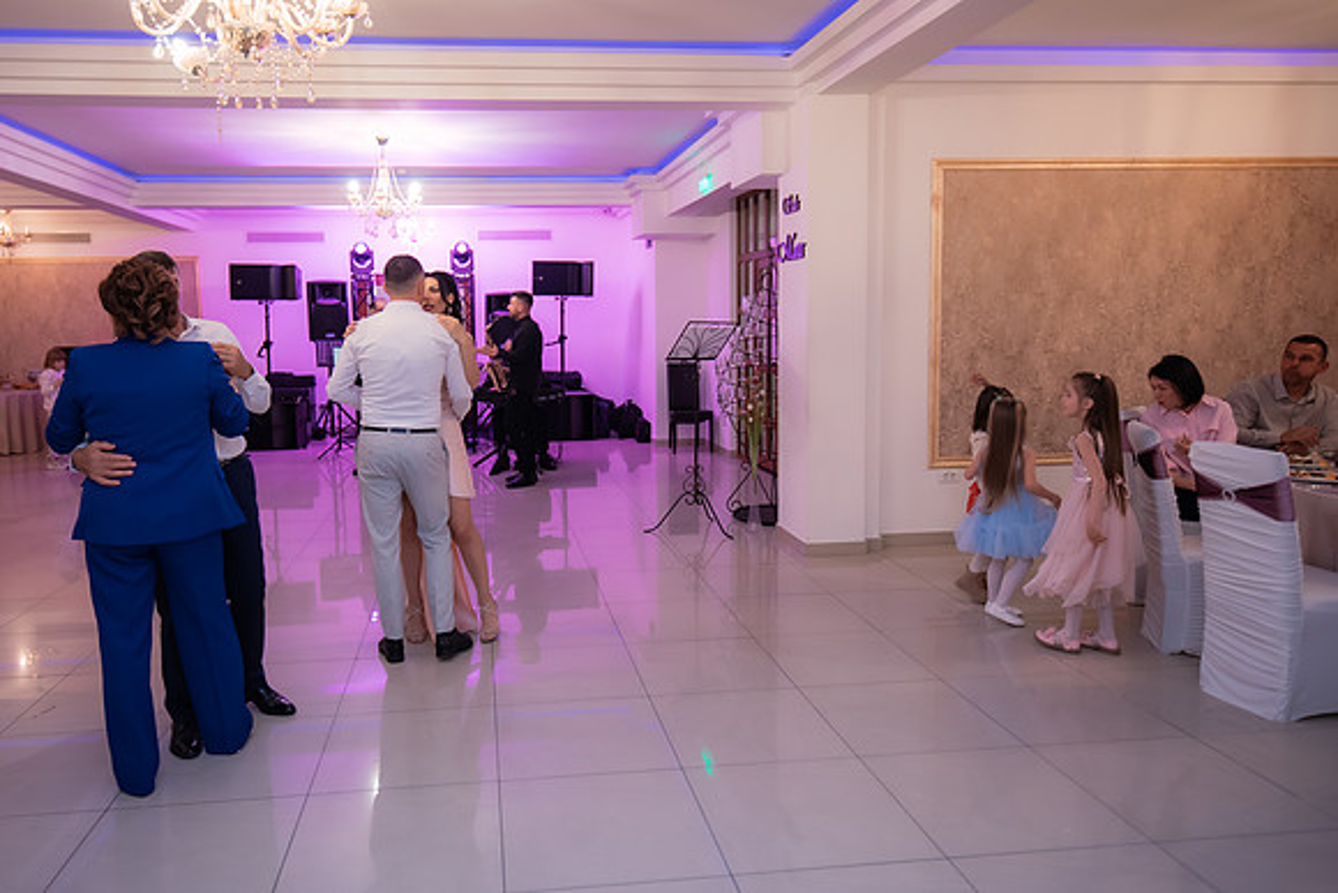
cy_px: 430
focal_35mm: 25
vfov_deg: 51.1
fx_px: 933
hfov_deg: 71.0
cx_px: 587
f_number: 2.8
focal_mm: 21
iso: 2000
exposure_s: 1/200
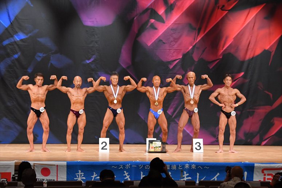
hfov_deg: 15.2
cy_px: 94
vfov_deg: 10.2
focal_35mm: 135
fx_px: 1057
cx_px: 141
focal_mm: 90
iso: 5600
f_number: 5.6
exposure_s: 1/400
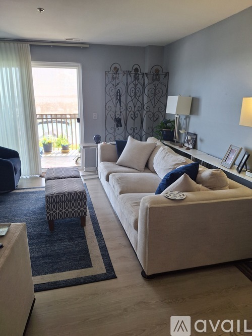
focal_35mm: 25
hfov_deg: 54.9
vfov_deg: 69.4
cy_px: 168
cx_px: 126
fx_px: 243
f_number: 1.8
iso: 125
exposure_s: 1/120
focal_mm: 4.69
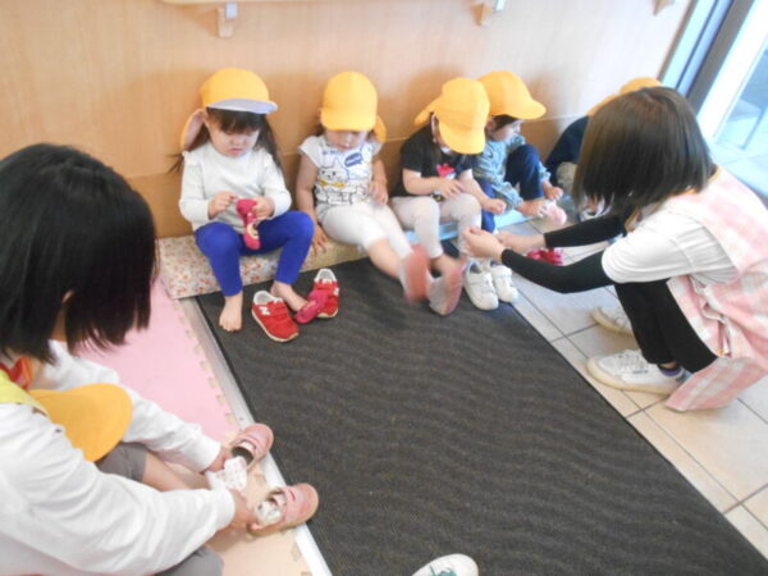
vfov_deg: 53.1
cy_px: 288
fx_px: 577
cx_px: 384
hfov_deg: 67.3
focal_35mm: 26
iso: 800
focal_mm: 4.6
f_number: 3.2
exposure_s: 1/20
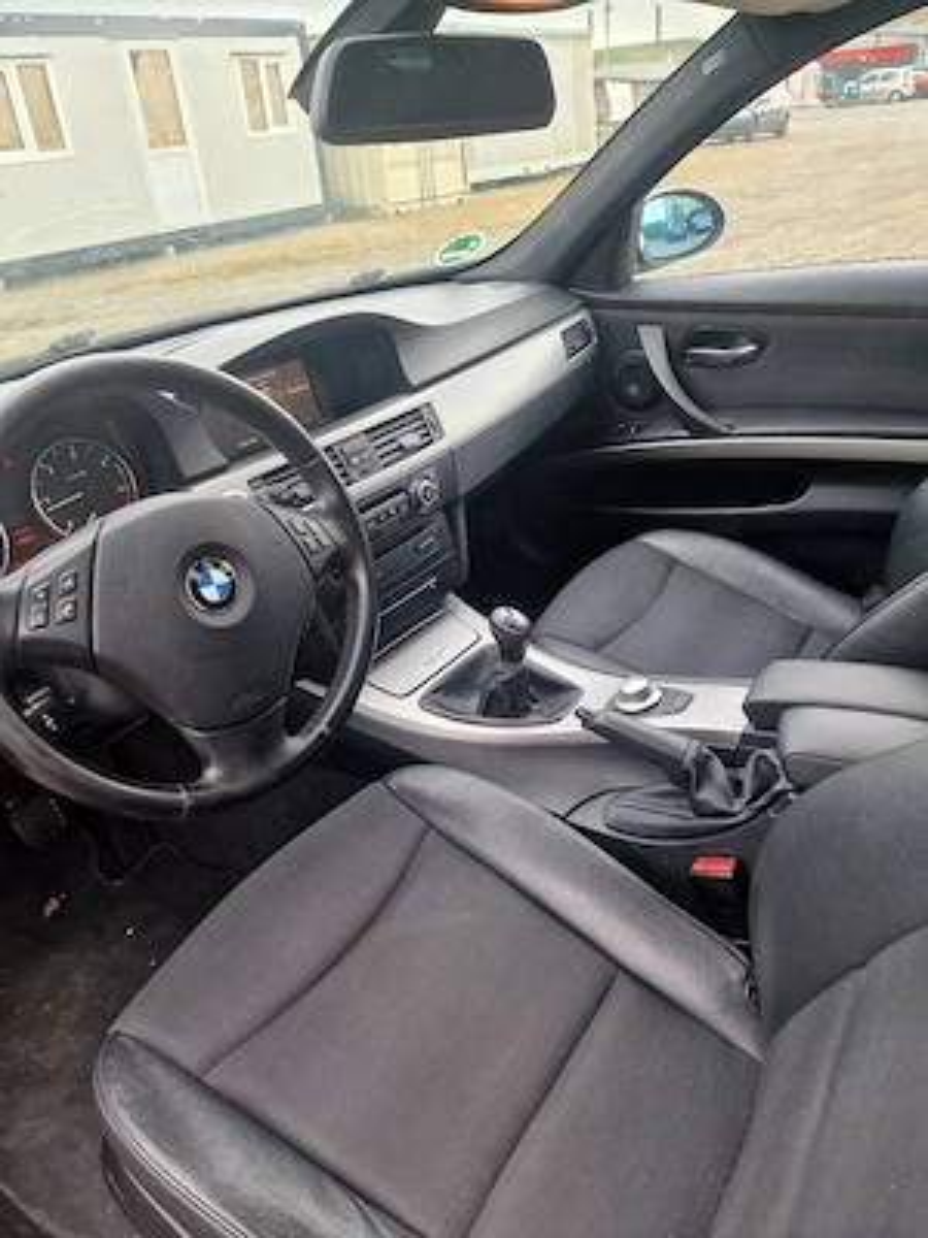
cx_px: 464
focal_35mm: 23
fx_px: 822
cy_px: 619
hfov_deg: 58.9
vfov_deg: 73.9
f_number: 1.8
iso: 200
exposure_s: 1/182
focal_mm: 6.4
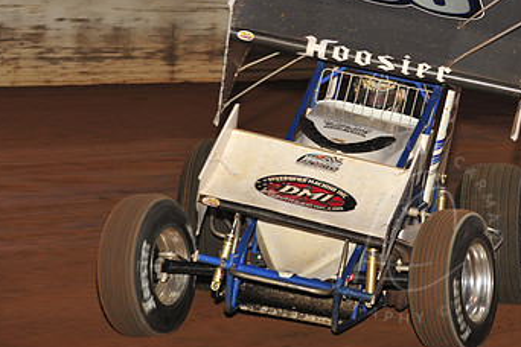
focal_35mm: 229
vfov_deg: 6.0
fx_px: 3314
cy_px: 91
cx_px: 407
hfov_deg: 9.0
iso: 640
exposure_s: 1/320
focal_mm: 135
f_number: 6.3
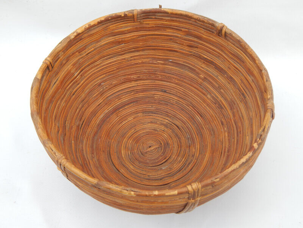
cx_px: 152
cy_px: 114
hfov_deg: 38.9
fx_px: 429
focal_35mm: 49
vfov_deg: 29.7
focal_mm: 8.6
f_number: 3.7
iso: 125
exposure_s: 1/250
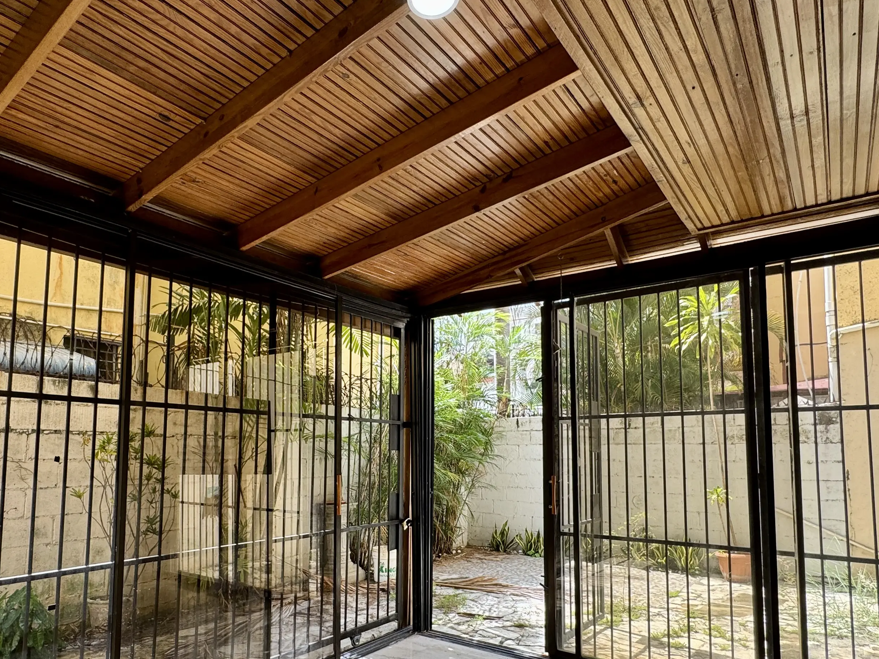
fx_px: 584
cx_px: 403
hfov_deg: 73.8
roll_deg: -0.4
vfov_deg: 58.2
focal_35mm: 23
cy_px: 410
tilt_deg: +4.4
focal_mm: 2.22
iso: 40
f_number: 2.2
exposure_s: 1/134
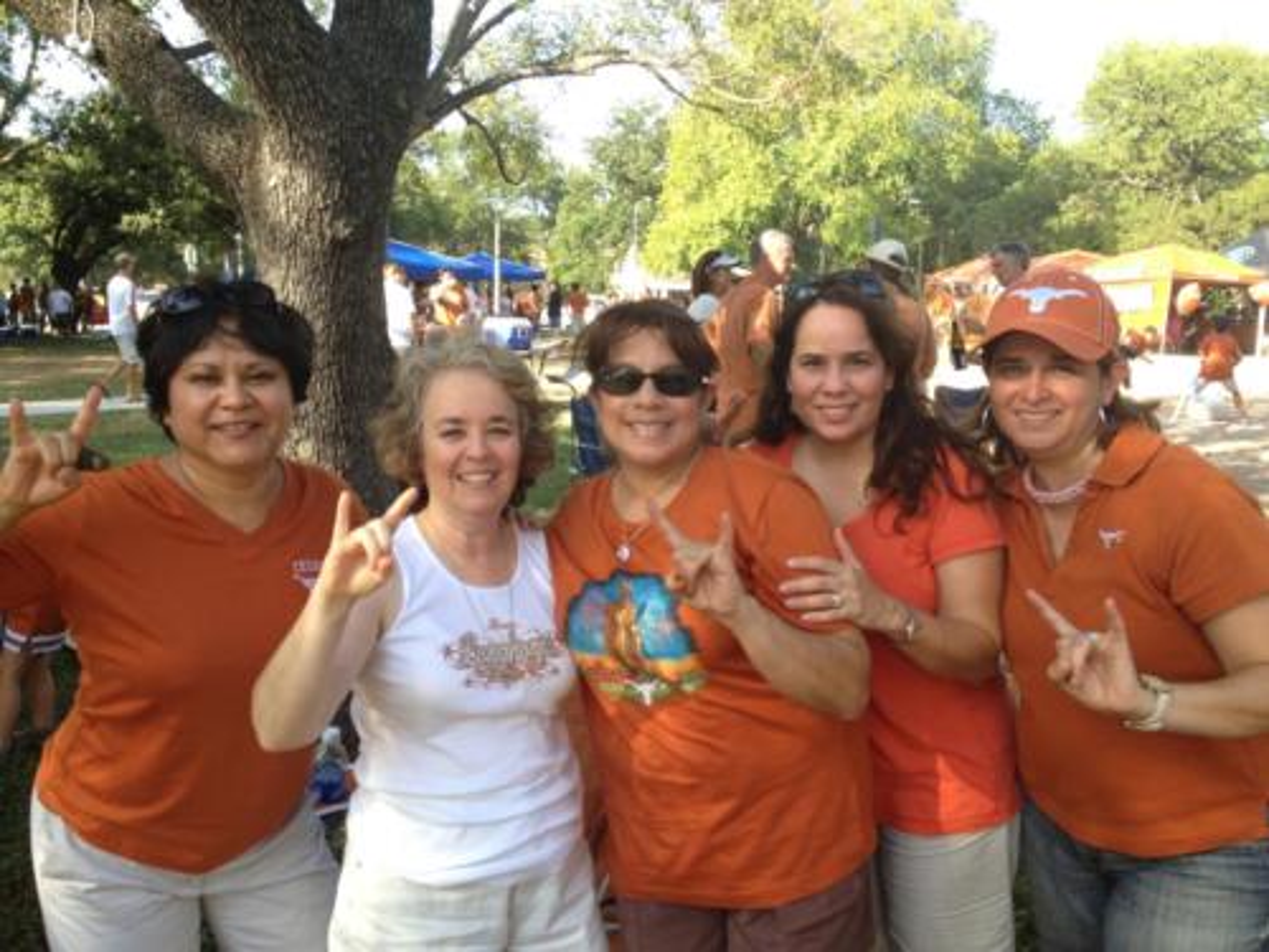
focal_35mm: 35
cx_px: 634
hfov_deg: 52.6
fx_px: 1283
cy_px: 476
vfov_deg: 40.7
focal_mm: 4.28
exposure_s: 1/193
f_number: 2.4
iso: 64
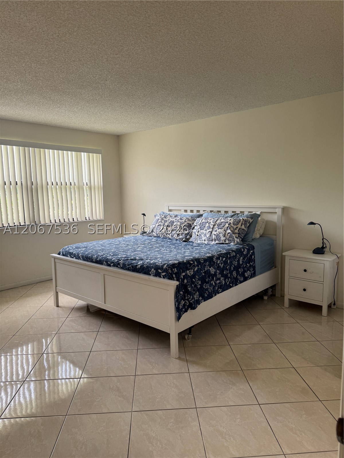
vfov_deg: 71.6
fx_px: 318
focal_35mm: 24
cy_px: 229
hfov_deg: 56.8
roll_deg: +2.6
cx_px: 172
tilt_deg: -6.8
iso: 100
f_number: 1.78
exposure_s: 1/121
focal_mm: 6.76
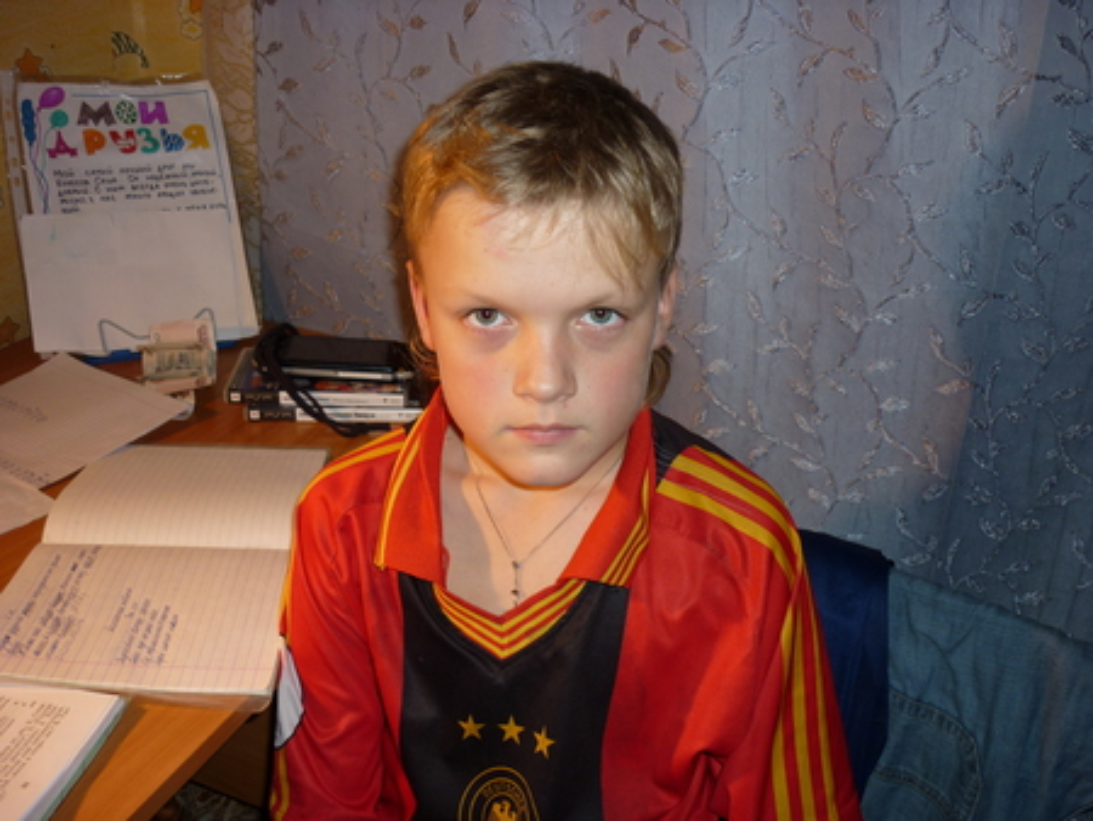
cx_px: 546
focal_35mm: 33
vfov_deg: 43.0
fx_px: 1043
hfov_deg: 55.3
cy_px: 410
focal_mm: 5.5
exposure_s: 1/30
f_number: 2.8
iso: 100
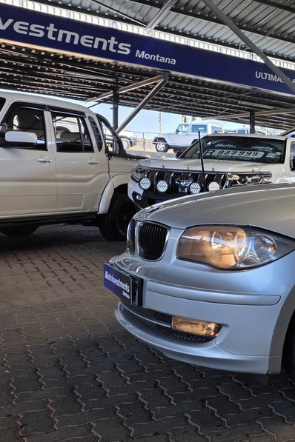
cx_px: 367
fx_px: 504
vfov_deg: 47.4
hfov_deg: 27.9
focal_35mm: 41
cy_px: 238
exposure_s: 1/359
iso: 40
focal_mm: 6.25
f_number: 1.7
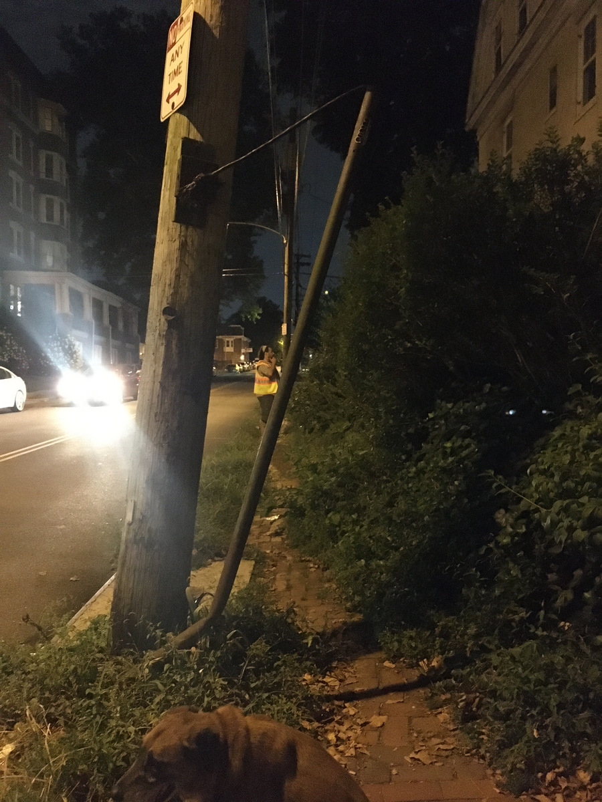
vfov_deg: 61.7
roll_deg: -0.6
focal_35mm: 29
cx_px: 301
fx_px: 672
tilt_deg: -1.6
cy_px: 401
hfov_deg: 48.2
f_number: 2.2
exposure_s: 1/15
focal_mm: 4.15
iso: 2000
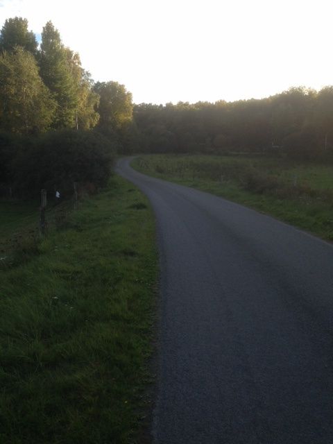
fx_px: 423
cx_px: 166
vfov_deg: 55.4
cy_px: 222
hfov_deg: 42.9
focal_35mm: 33
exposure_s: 1/526
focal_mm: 4.12
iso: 50
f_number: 2.4
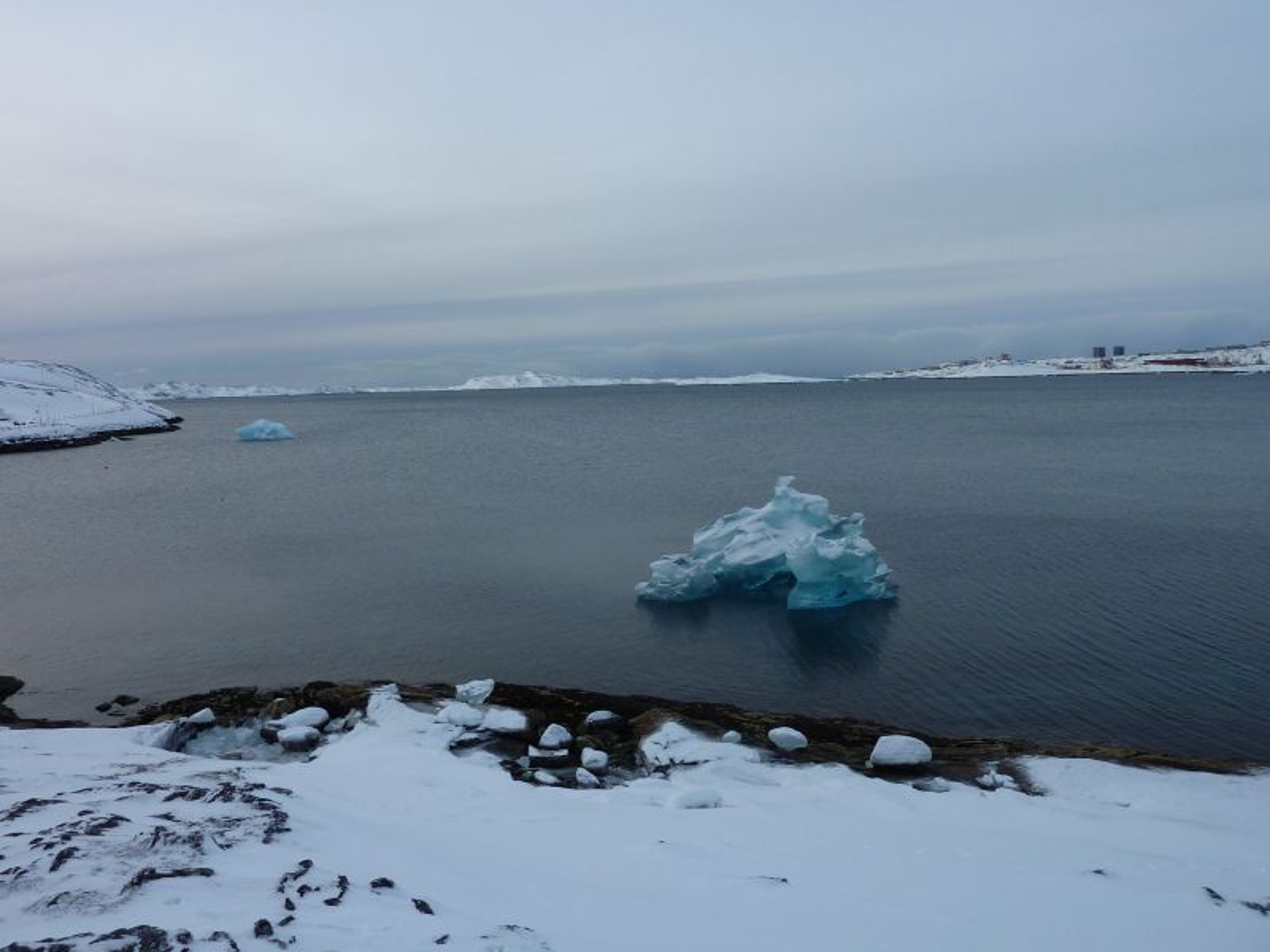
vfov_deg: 54.9
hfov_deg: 69.4
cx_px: 635
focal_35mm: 25
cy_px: 476
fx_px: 917
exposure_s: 1/500
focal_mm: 4.1
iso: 80
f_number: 4.5
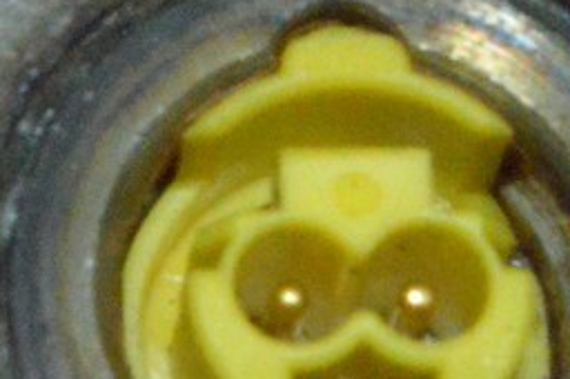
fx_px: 5218
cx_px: -125
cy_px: -360
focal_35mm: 330
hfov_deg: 6.2
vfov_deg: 4.1
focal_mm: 55
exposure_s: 1/80
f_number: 36
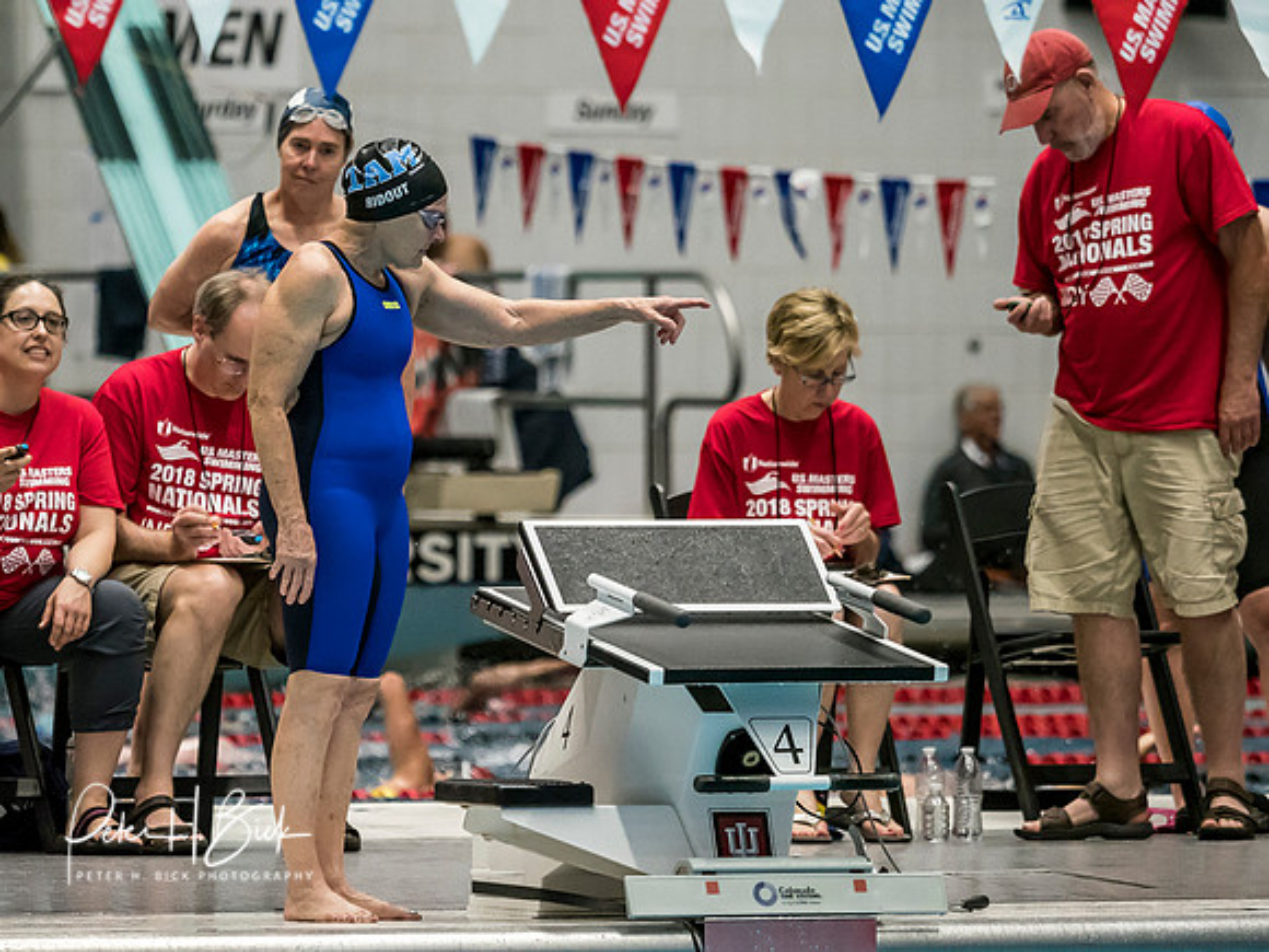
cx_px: 448
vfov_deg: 4.0
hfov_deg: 5.4
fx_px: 13475
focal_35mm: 368
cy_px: 401
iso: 3200
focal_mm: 142
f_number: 2.8
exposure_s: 1/1000
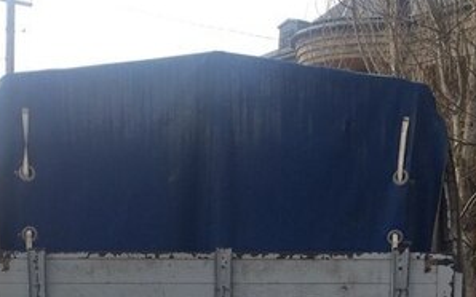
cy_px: 387
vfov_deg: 17.9
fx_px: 882
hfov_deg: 30.2
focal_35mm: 68
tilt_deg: -7.2
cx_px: 220
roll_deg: +0.6
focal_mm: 4.15
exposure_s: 1/1026
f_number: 2.2
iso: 32
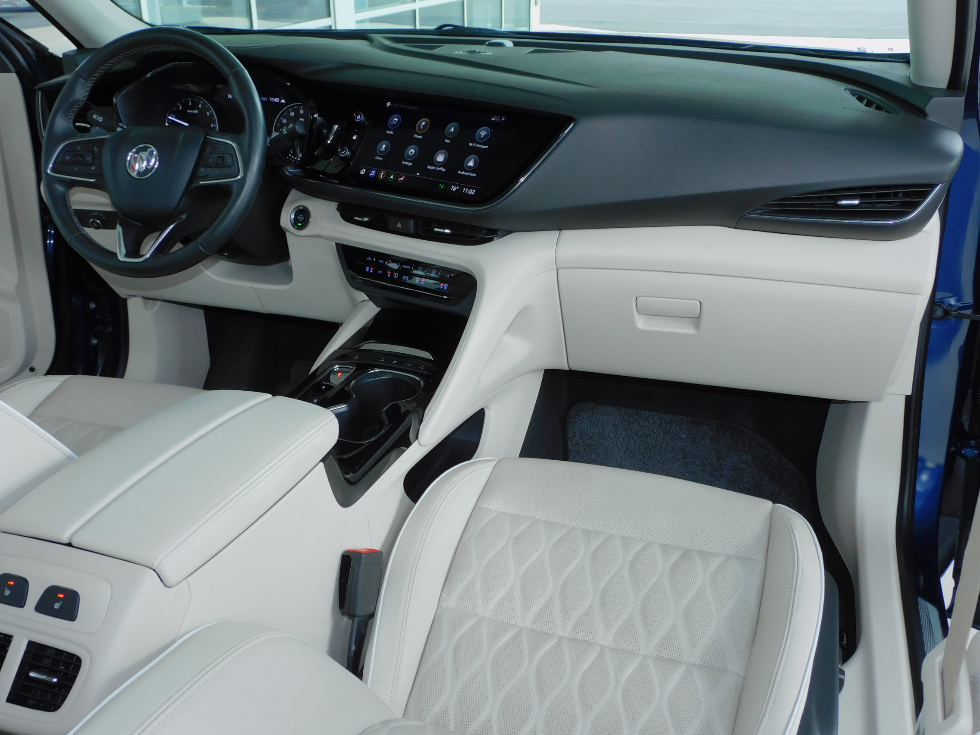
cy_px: 368
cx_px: 490
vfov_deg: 42.9
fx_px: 934
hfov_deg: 55.4
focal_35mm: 33
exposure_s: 1/60
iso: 125
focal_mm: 5.9
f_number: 3.6
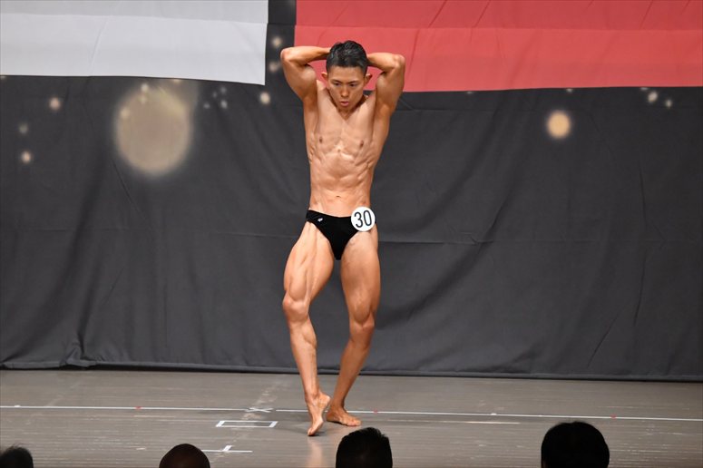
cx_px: 352
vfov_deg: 6.1
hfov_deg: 9.2
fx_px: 4392
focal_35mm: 225
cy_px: 234
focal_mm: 150
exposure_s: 1/400
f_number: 5.6
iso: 6400
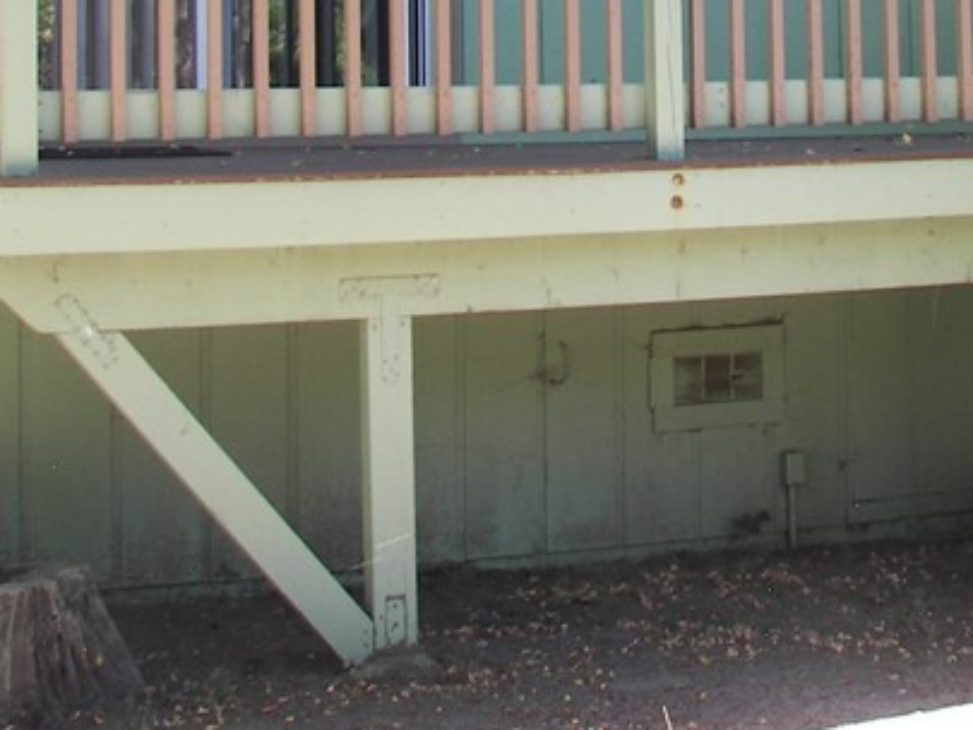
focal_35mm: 91
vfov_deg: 15.7
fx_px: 2559
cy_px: -120
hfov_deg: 21.5
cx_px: 605
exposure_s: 1/60
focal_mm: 6
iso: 50
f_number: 2.8
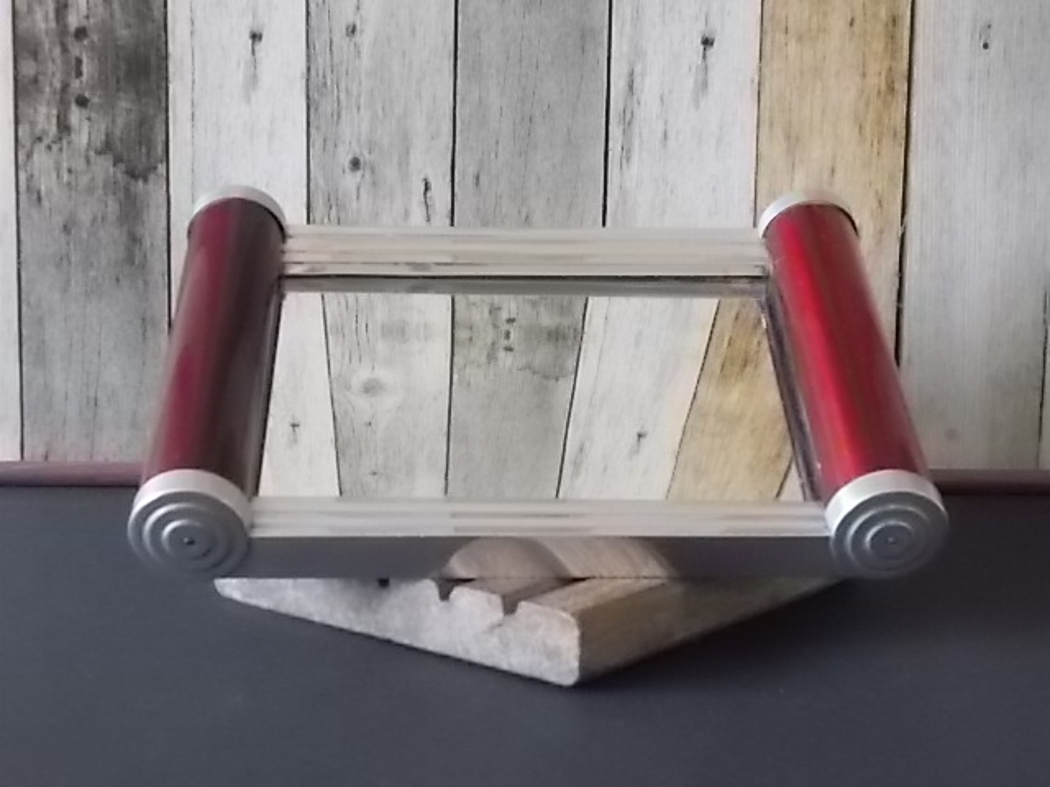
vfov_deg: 22.3
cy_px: 394
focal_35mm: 66
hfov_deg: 29.4
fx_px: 2002
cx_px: 525
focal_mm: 11.8
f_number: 5.3
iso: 800
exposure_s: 1/30
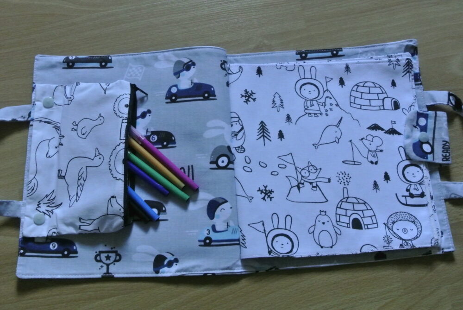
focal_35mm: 40
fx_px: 515
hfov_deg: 48.4
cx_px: 232
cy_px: 155
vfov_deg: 33.5
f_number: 4.2
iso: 3200
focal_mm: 15.1
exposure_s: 1/30
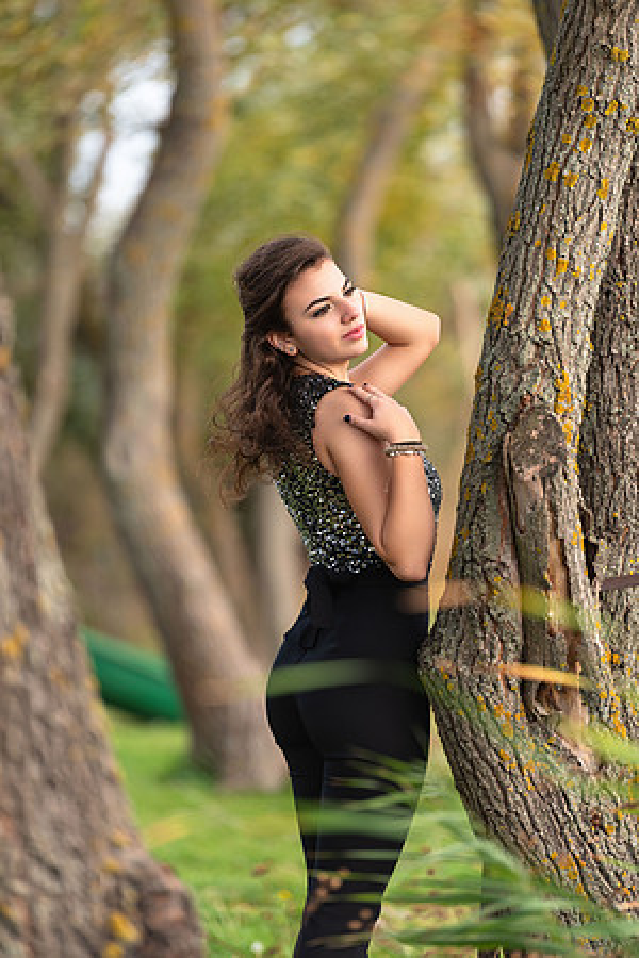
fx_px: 5325
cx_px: 320
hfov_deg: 6.9
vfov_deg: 10.3
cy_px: 479
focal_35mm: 200
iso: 125
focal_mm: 200
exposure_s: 1/400
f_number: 3.5
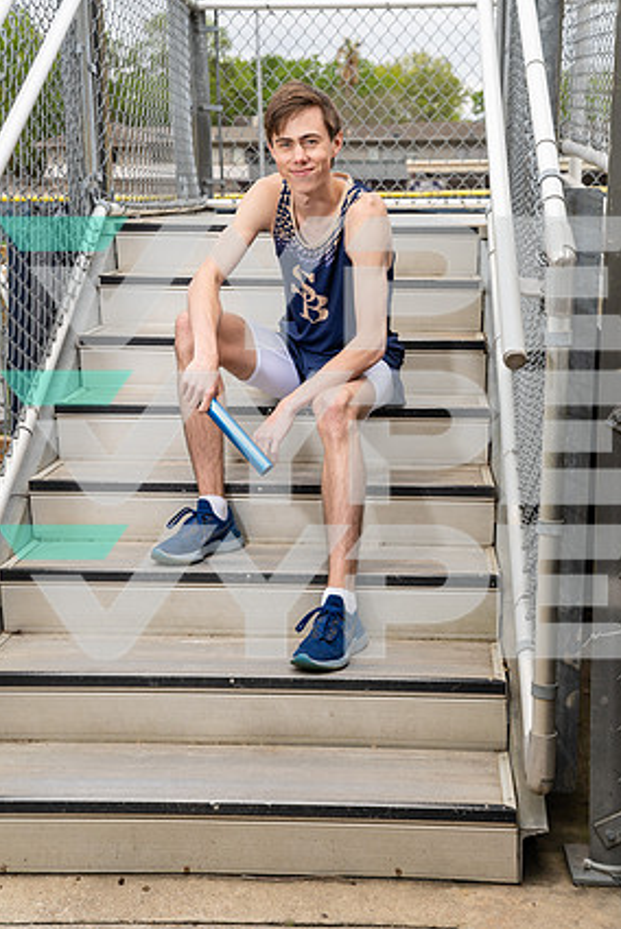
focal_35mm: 55
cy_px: 439
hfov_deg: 24.7
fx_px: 1421
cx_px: 324
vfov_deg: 36.2
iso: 100
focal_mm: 52
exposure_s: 1/250
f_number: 5.6
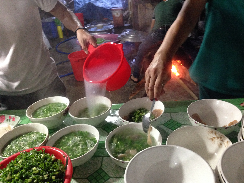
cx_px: 122
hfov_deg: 55.4
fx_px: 233
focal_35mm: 33
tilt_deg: -26.9
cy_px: 92
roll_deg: +8.7
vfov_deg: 42.9
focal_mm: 4.12
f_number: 2.4
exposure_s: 1/15
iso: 400
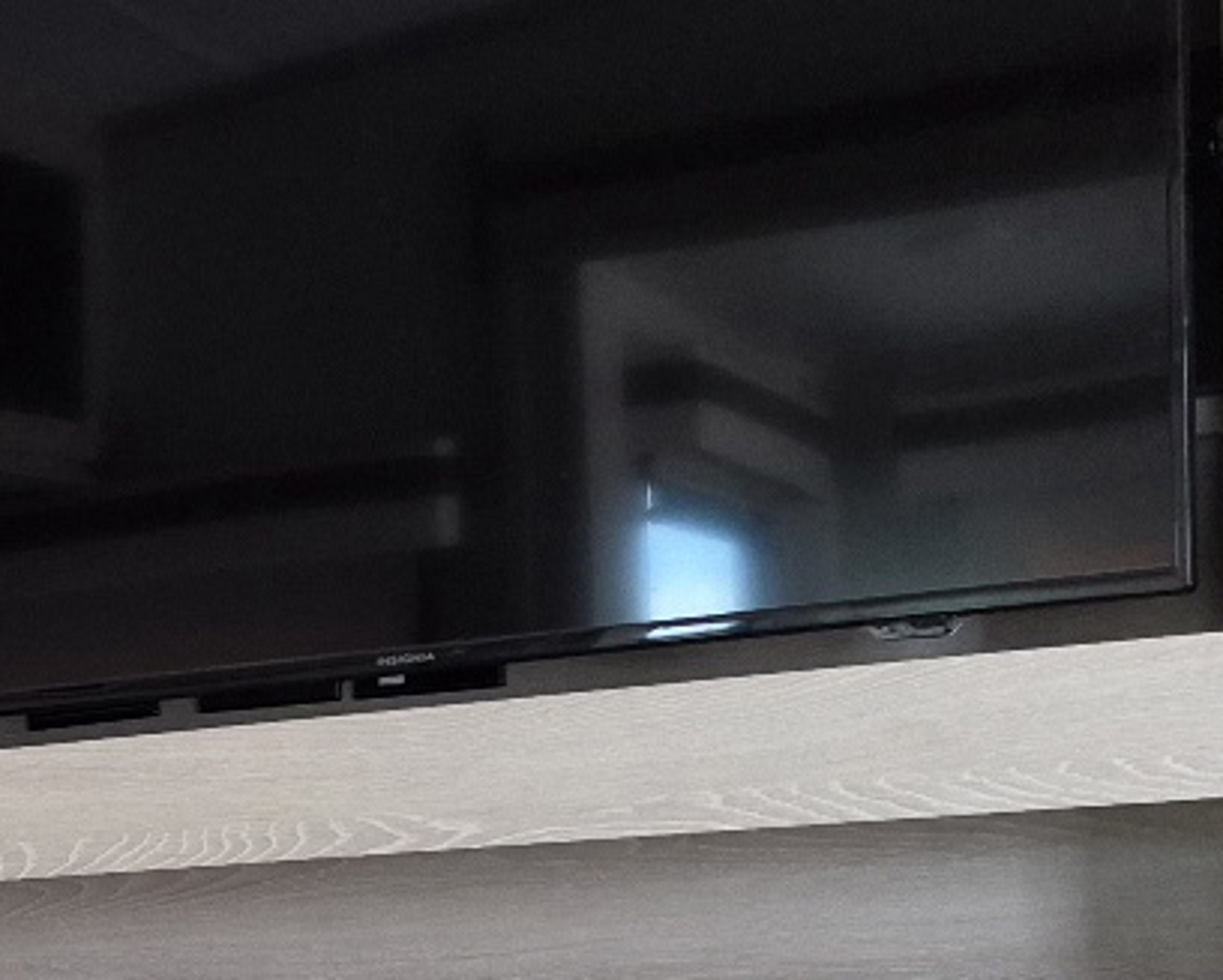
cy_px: 1223
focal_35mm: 88
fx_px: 3188
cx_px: -725
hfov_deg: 18.6
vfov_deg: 16.6
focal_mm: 5.4
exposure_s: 1/120
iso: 640
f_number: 1.8
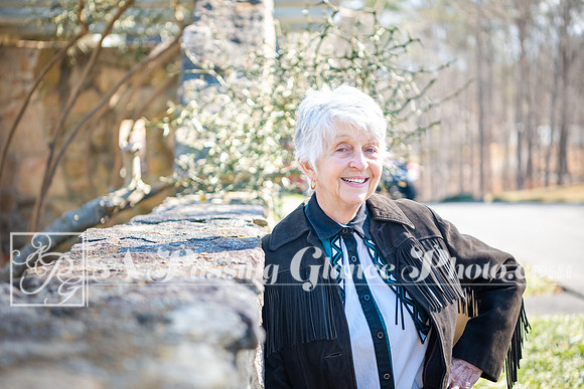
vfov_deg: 19.5
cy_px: 194
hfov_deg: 28.8
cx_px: 292
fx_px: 1136
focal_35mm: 70
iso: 1100
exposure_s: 1/1250
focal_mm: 70
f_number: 3.2
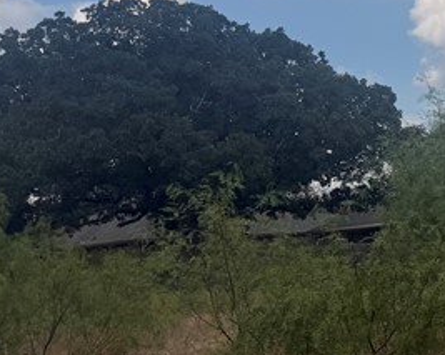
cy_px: 177
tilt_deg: +1.4
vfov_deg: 17.1
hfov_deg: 16.9
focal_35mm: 90
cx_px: 838
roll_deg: +3.9
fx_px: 1184
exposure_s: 1/7353
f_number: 1.78
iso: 80
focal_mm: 6.76
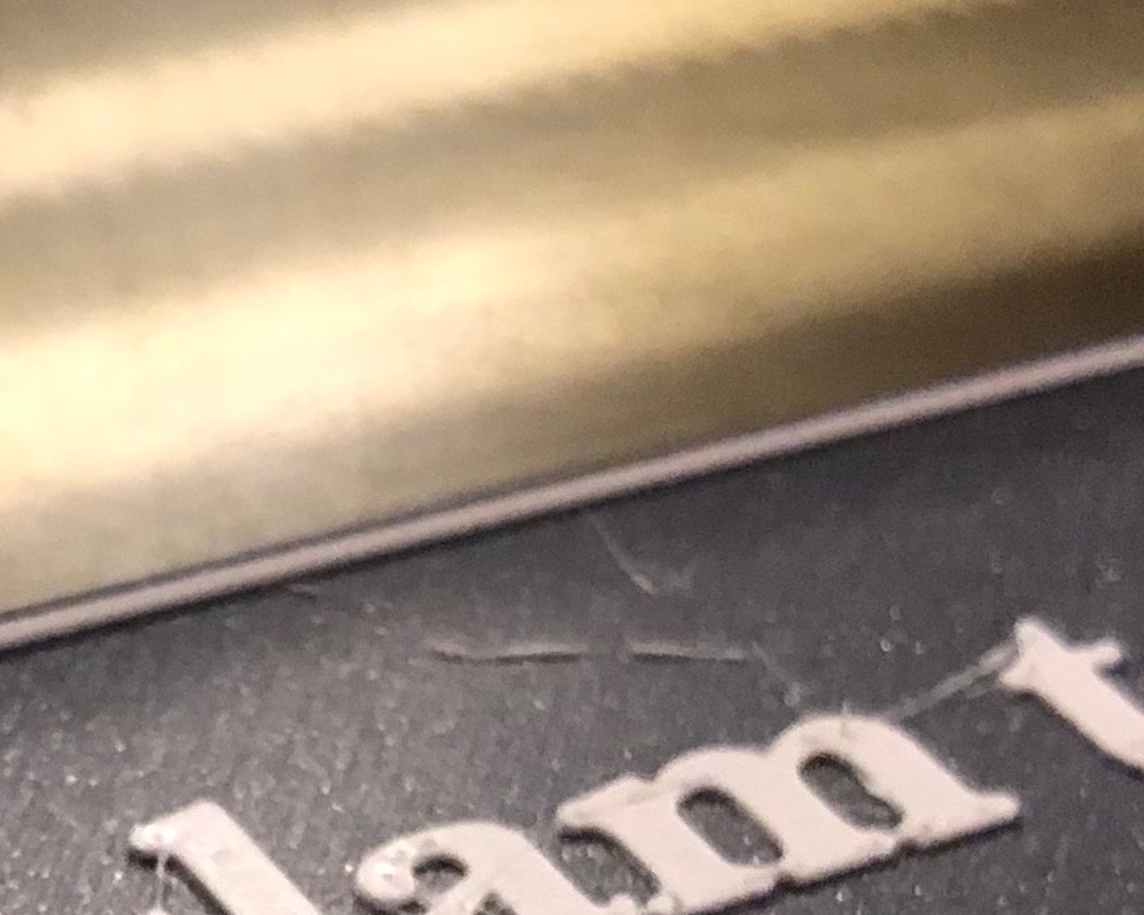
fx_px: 4367
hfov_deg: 14.6
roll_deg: -7.3
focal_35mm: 129
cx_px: -119
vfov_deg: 11.6
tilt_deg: -43.1
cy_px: 1275
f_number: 1.8
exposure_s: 1/13
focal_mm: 4
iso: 100
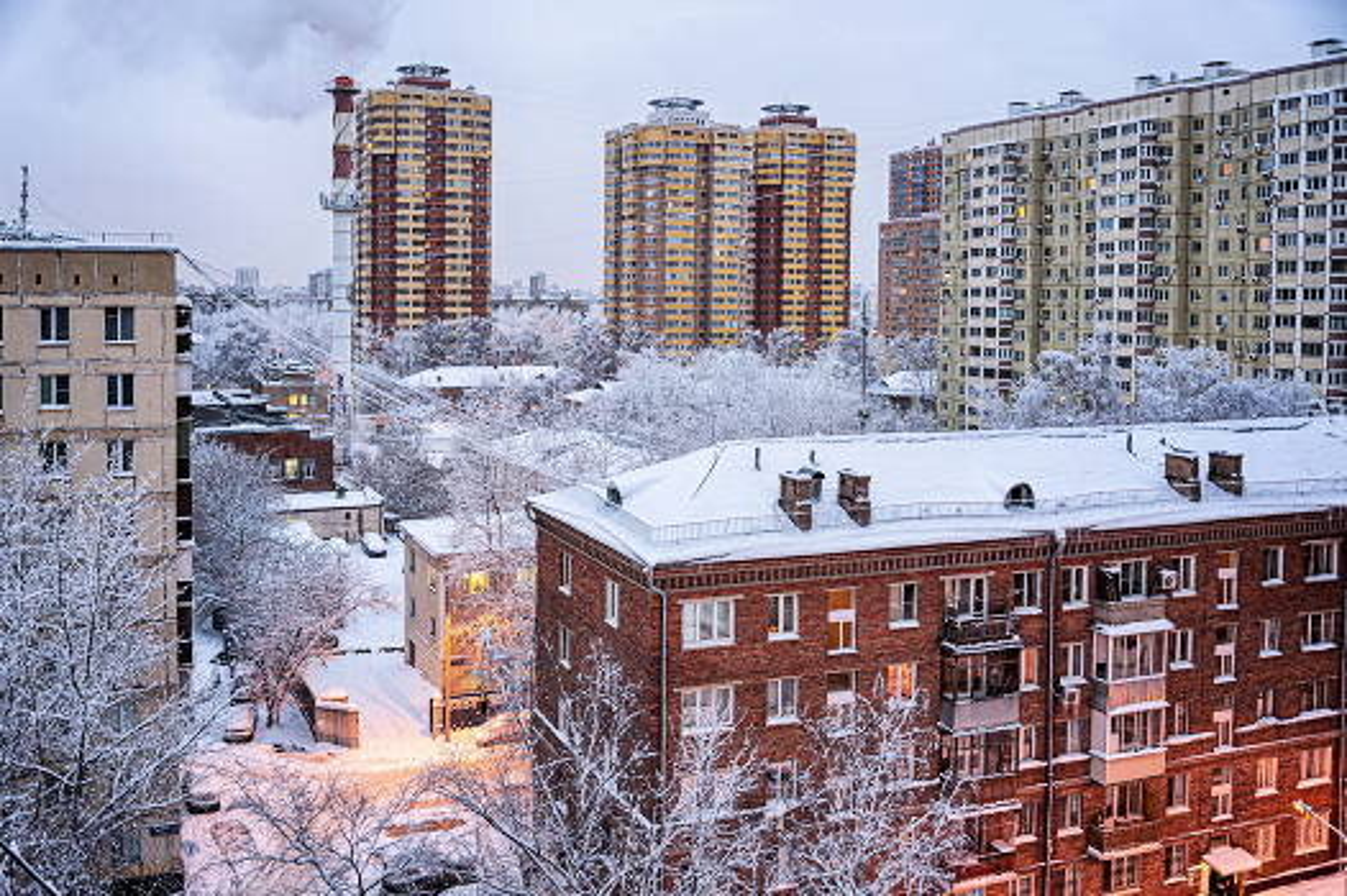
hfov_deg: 60.3
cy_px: 448
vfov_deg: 42.3
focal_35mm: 31
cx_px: 674
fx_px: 1159
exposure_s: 1/3
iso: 100
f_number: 4
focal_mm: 31
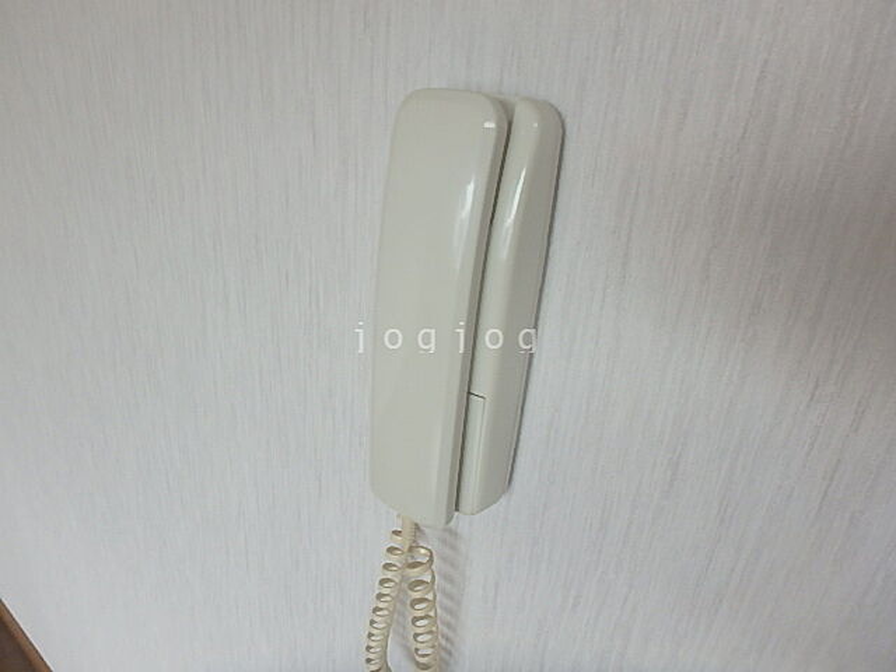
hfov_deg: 79.0
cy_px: 336
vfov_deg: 63.4
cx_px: 448
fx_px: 544
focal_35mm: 21
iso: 160
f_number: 3.5
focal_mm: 3.7
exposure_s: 1/60
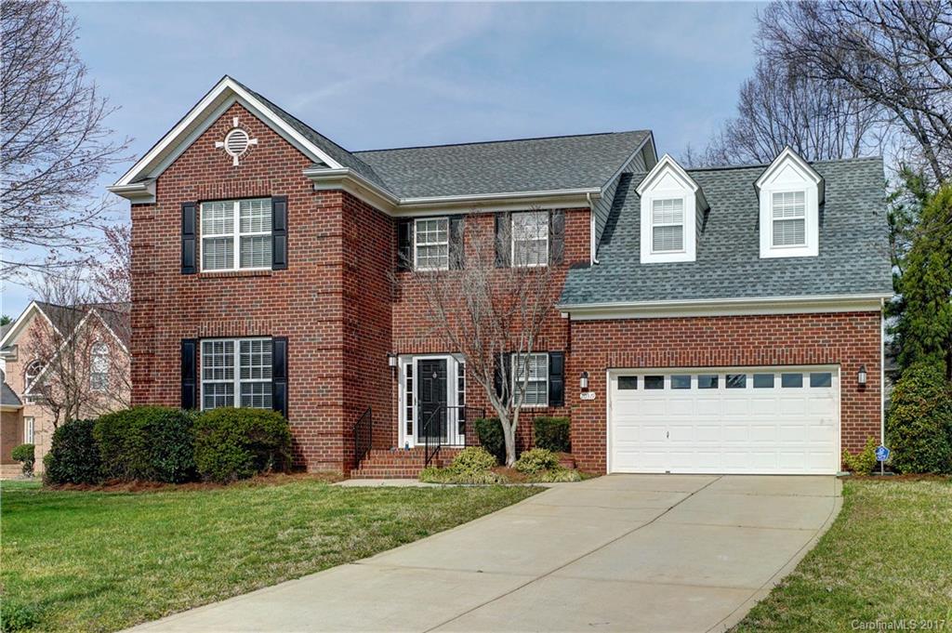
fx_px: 793
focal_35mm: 30
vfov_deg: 43.5
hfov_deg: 62.0
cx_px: 476
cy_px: 316
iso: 320
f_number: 6.3
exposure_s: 1/1600
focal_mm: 30
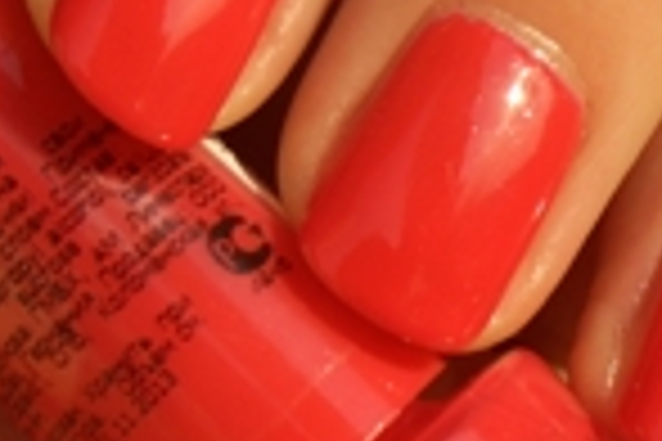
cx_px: 590
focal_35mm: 168
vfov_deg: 8.1
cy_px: 490
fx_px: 3089
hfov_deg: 12.1
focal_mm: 11.3
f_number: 4.4
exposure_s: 1/400
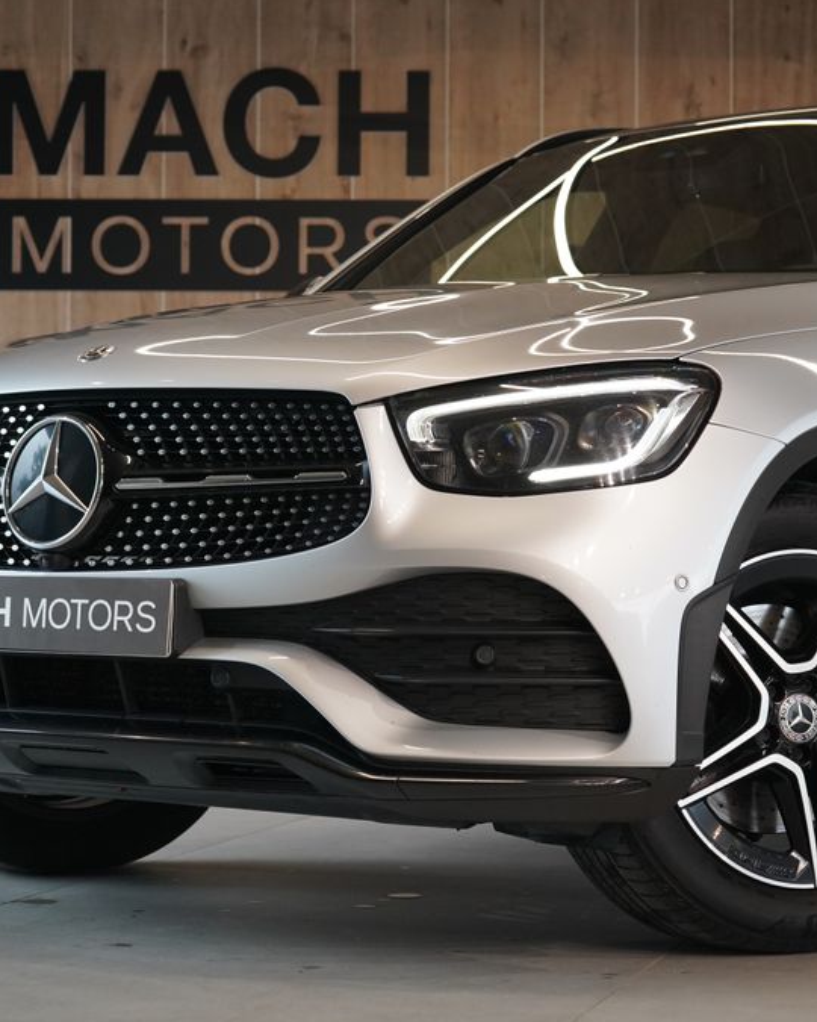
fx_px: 2539
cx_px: 472
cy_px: 509
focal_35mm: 84
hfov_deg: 18.3
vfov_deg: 22.7
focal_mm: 59
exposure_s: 1/160
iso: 2500
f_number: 5
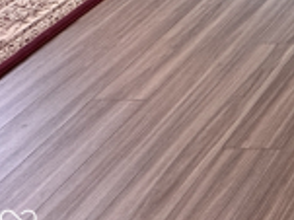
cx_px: 630
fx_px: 526
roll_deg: +0.7
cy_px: -239
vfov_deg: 16.7
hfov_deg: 17.6
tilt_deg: -17.1
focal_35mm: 62
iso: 250
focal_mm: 2.22
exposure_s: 1/60
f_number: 2.2
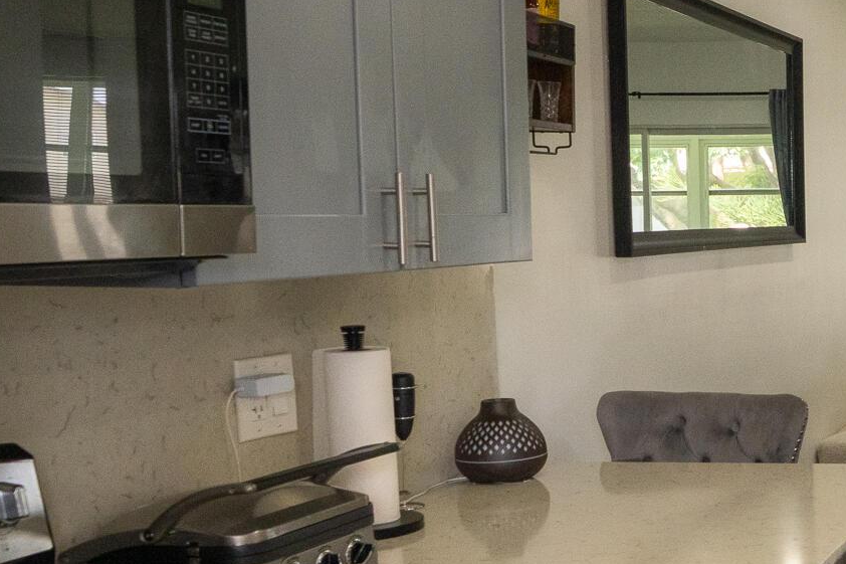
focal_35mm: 57
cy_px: 367
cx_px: 1143
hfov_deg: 28.0
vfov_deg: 23.7
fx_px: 1339
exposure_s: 1/125
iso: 1600
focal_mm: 16
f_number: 7.1
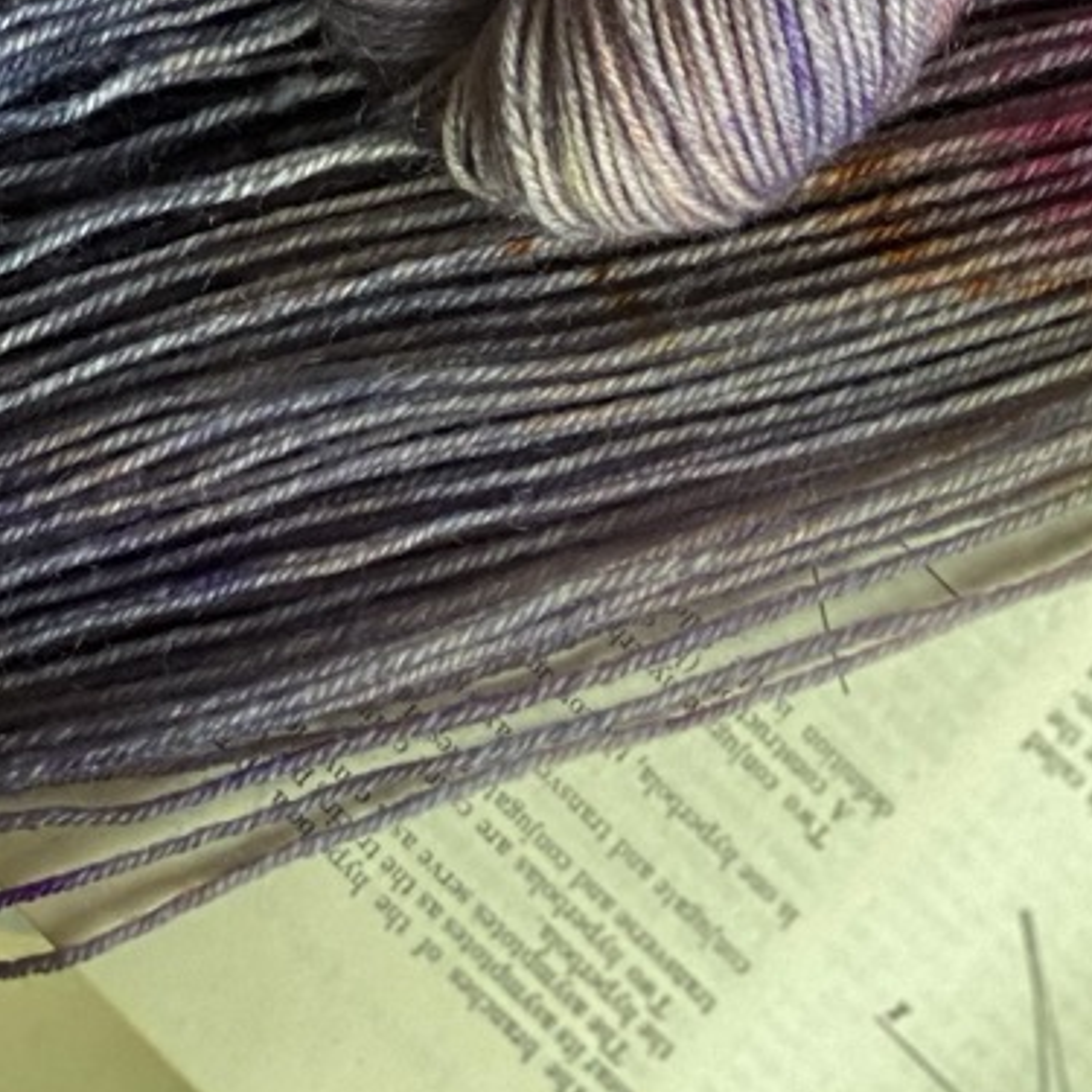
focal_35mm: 157
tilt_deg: -79.7
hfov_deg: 11.0
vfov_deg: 10.8
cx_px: 1159
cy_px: -466
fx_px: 5603
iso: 400
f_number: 2
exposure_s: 1/26
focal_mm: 6
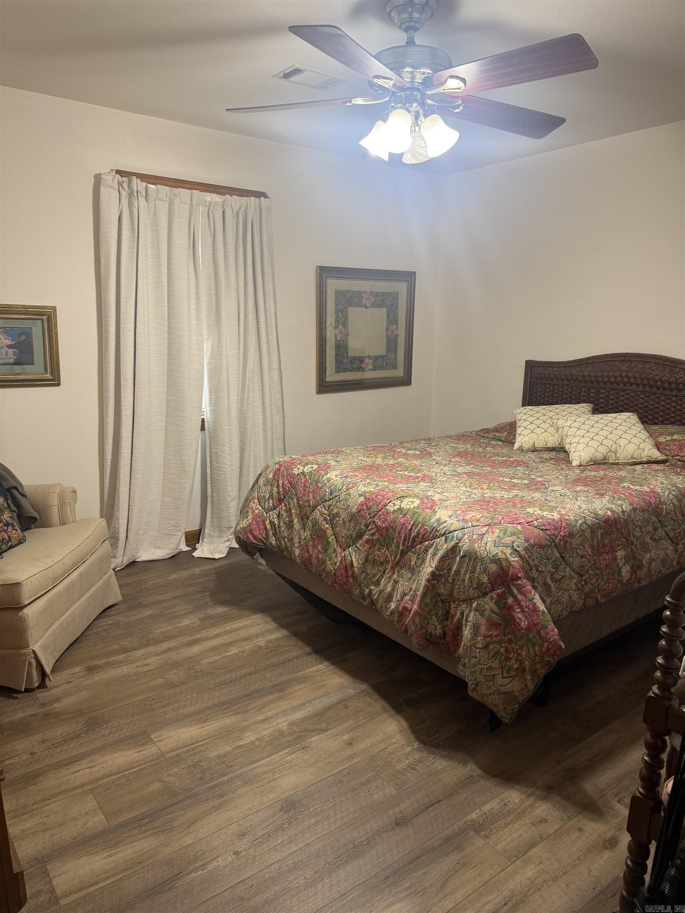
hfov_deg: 56.8
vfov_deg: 71.6
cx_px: 342
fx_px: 633
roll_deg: +0.0
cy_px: 456
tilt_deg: -10.3
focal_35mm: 24
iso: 125
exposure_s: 1/60
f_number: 1.78
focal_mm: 6.76
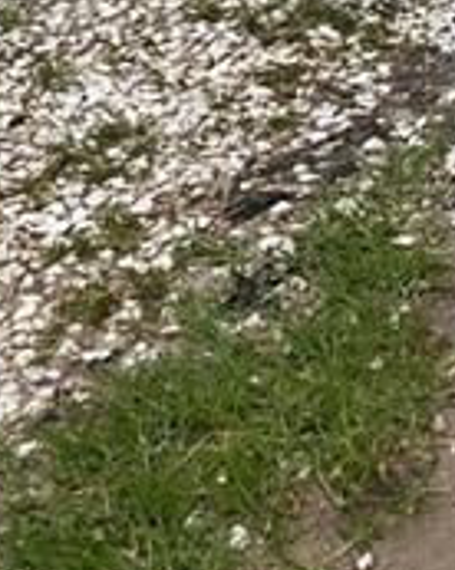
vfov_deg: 14.3
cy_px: -277
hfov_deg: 12.2
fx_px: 2125
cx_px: 373
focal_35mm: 126
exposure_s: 1/1377
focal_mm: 3
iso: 16
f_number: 1.8
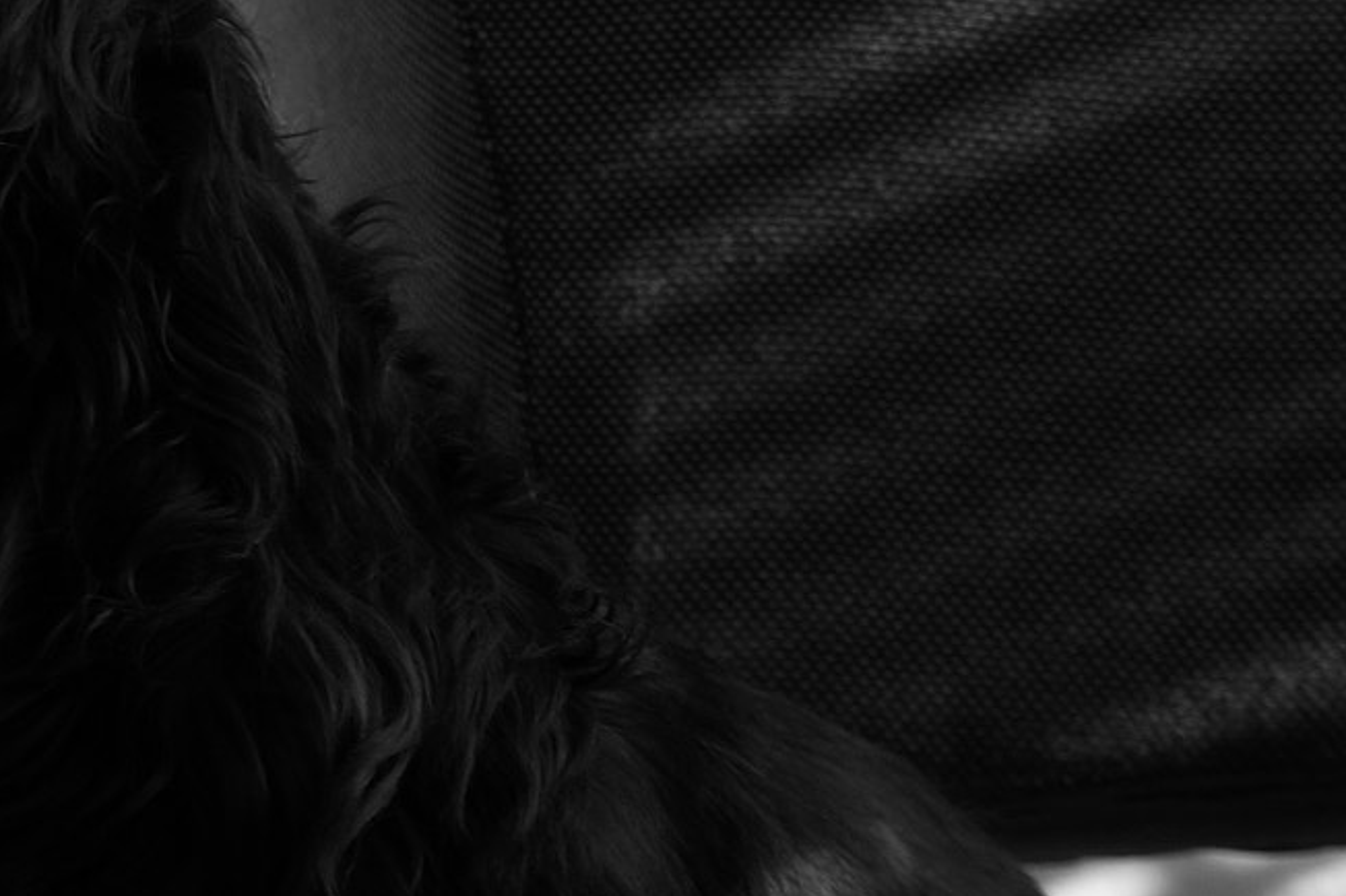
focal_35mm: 132
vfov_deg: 10.4
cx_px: -72
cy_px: 530
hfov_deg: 15.2
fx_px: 4933
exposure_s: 1/60
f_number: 5
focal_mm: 28
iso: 160
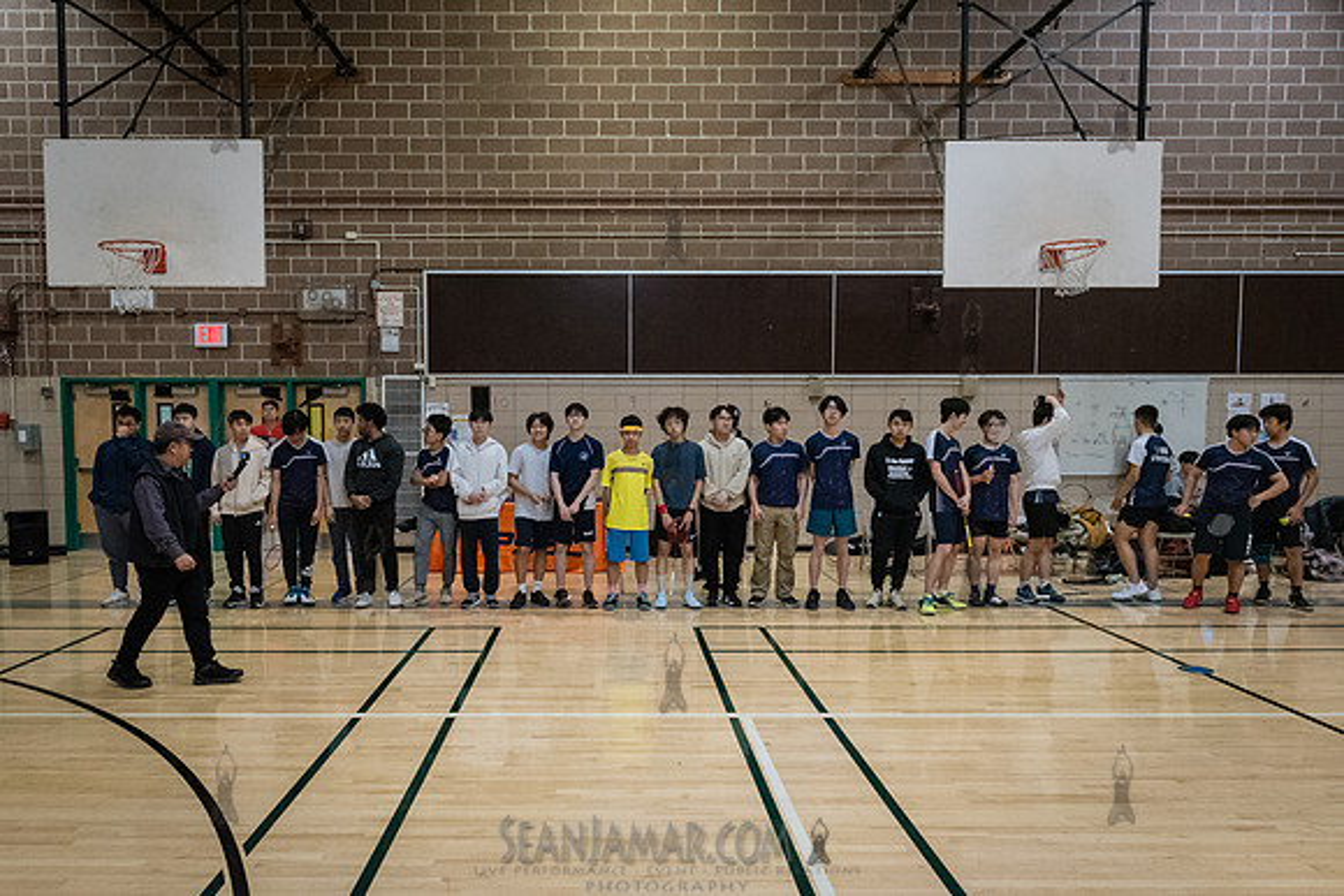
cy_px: 483
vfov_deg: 49.2
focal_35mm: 26
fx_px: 978
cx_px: 615
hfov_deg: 68.9
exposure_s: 1/250
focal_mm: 24
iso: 8000
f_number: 4.5
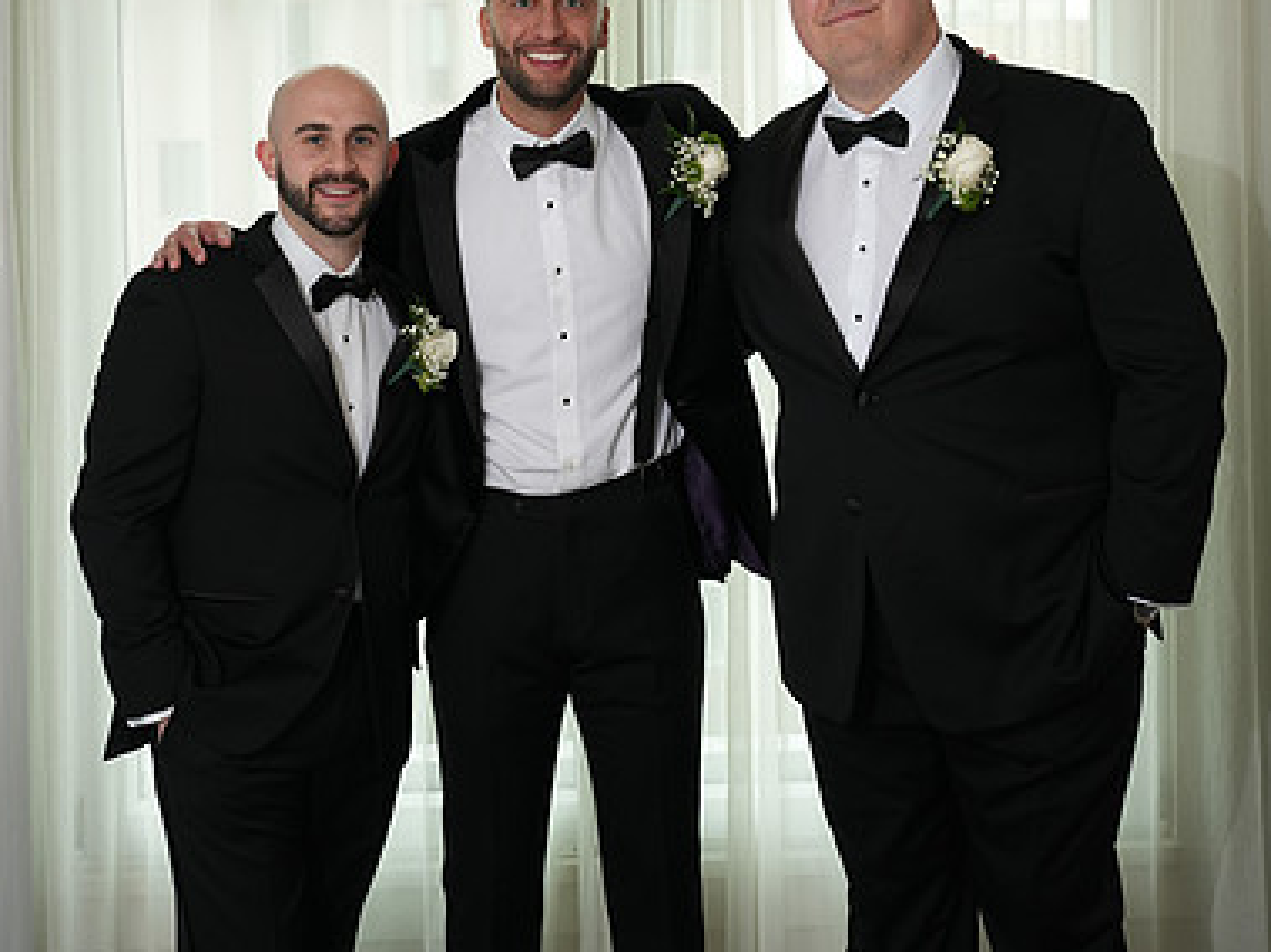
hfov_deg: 34.4
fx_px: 2056
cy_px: 188
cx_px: 629
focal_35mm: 56
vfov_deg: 25.6
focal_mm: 38
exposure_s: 1/200
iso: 640
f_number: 4
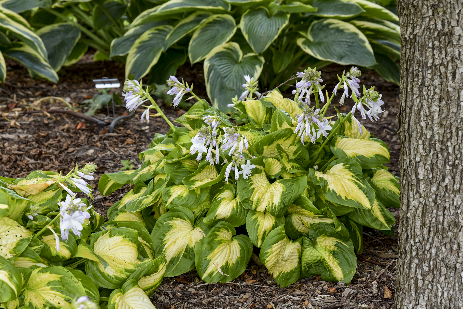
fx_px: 1106
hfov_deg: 23.6
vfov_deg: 15.9
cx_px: 232
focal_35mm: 86
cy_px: 154
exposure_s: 1/200
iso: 400
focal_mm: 86
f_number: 7.1
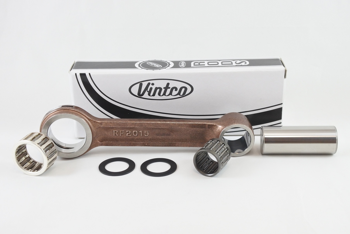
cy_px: 117
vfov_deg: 29.3
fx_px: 447
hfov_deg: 42.7
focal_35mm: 46
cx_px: 175
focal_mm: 17.2
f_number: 4.5
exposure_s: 1/125
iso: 560
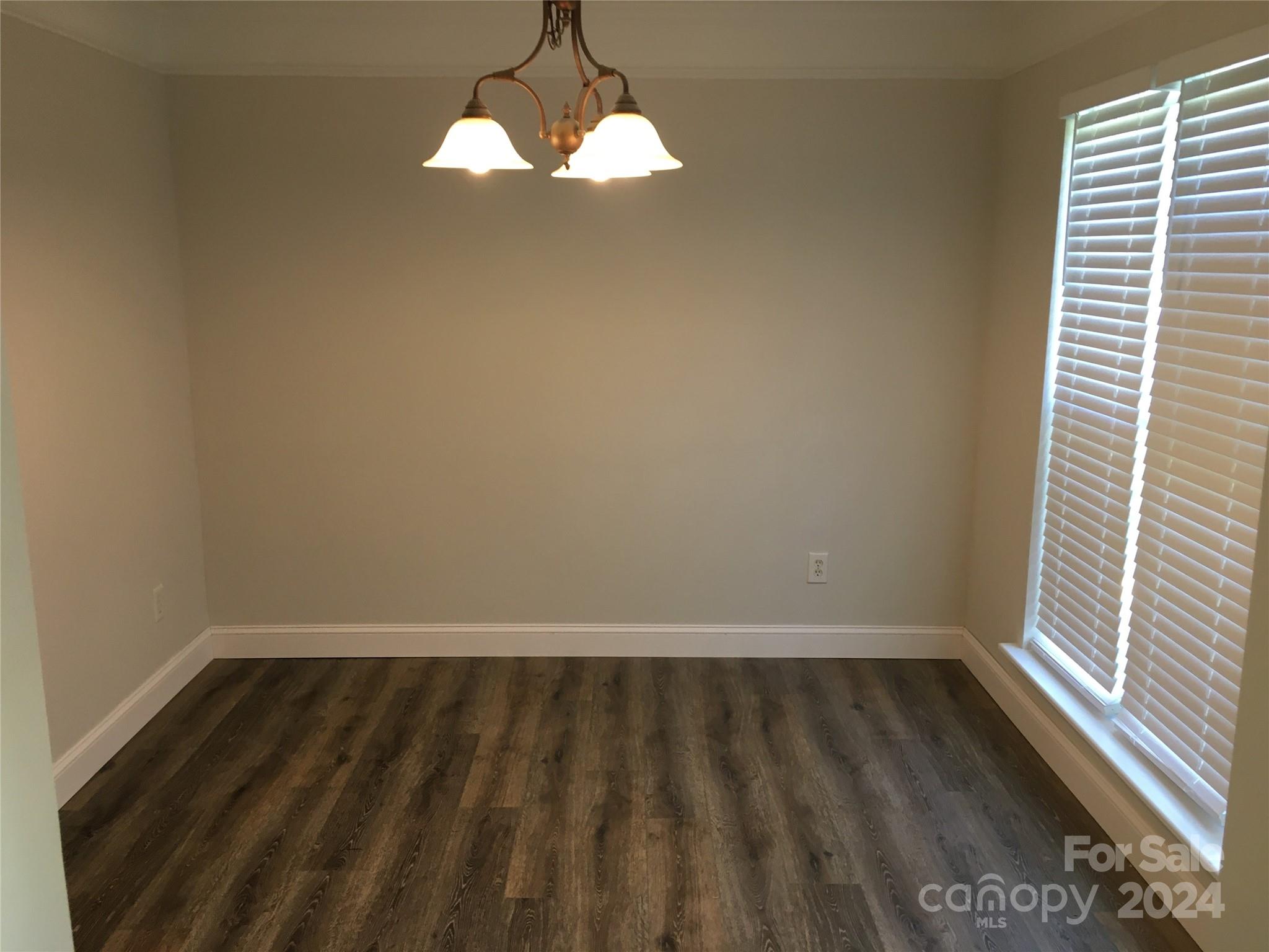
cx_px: 634
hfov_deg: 61.7
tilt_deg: -11.1
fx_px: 1063
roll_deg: -0.4
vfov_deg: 48.2
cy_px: 476
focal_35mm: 29
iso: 50
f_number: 2.2
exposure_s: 1/30
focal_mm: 4.15
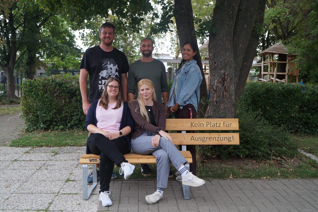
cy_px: 106
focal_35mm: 39
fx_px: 344
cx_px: 159
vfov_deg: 34.2
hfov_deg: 49.6
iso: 500
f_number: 4.5
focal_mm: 26
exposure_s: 1/160
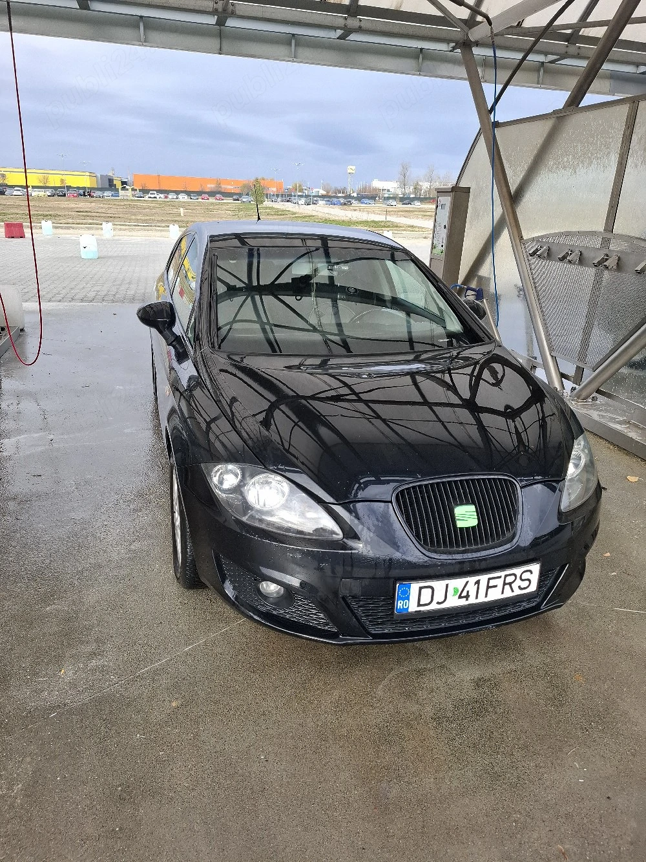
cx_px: 323
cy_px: 431
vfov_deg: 73.9
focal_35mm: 23
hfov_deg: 58.9
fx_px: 572
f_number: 1.8
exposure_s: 1/625
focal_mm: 5.54
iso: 50
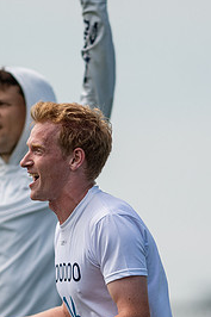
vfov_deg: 1.7
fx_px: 10959
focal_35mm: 1245
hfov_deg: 1.1
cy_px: 224
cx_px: 51
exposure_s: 1/3200
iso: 100
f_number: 2.8
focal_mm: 300
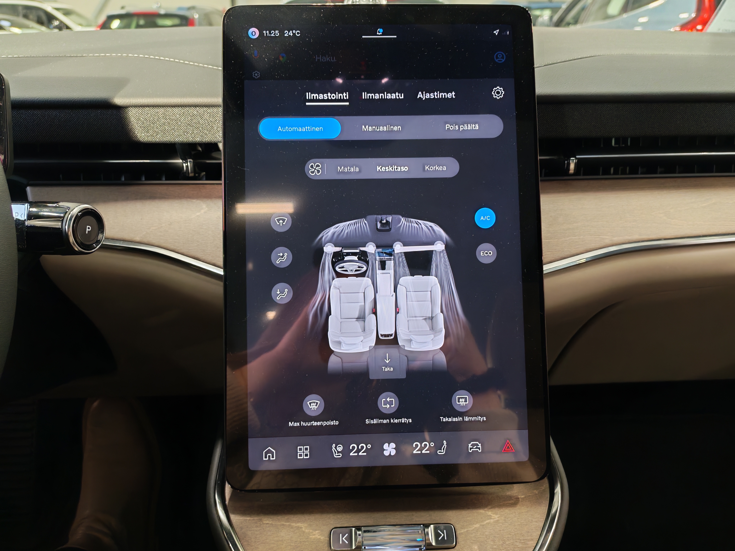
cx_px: 368
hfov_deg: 58.4
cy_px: 276
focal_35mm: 31
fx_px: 658
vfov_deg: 45.4
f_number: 1.9
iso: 709
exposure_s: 1/50
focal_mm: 6.12
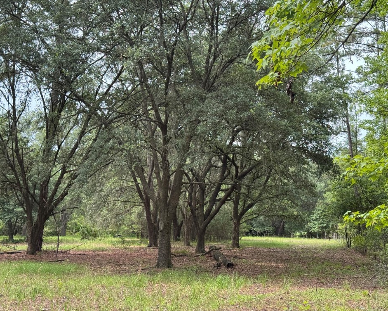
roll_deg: -0.5
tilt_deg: +5.1
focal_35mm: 51
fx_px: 586
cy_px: 154
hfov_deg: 36.6
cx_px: 188
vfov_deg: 29.7
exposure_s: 1/488
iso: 64
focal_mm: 6.76
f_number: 1.78
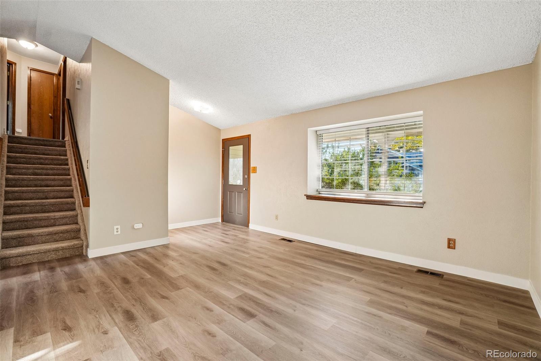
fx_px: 225
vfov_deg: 77.3
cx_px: 270
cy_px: 180
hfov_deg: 100.4
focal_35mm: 15
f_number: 8
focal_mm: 10
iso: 400
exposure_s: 1/25
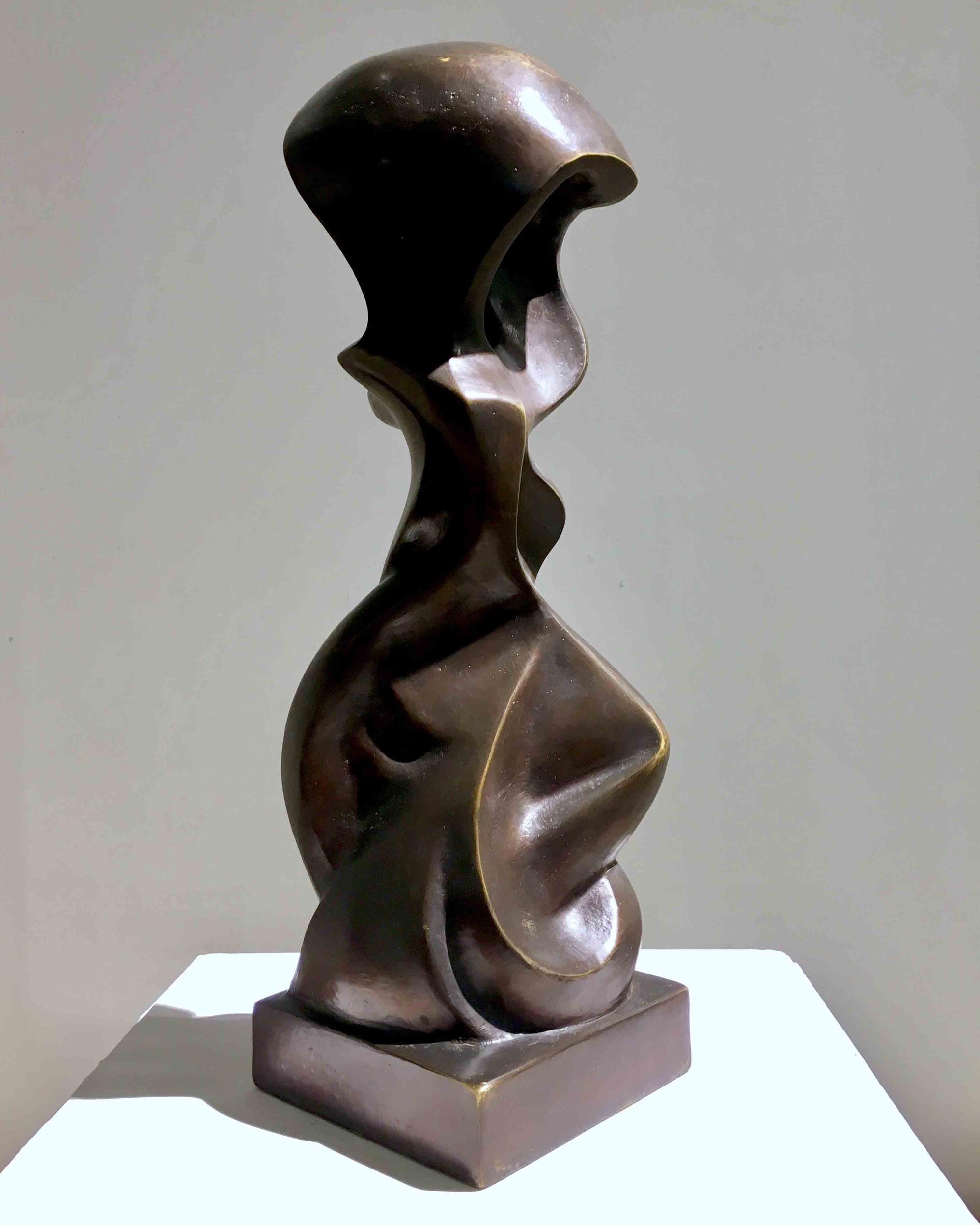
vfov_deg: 57.2
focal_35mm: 31
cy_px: 593
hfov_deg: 47.1
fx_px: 1124
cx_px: 477
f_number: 2.2
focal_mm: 4.15
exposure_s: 1/33
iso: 80
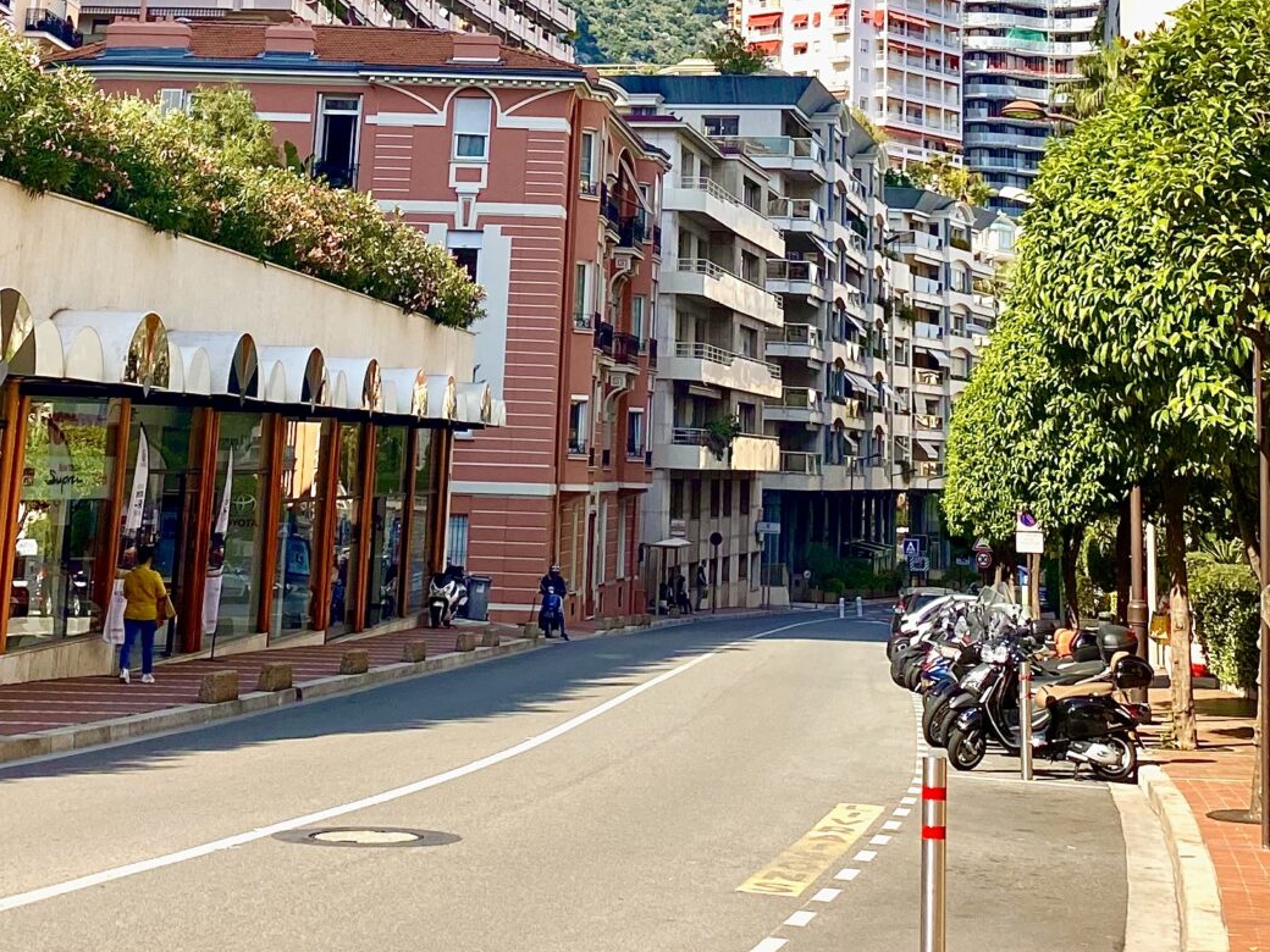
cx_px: 673
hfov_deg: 30.3
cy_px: -151
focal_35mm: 64
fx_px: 2348
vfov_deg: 21.5
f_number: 1.8
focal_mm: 4.25
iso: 32
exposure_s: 1/2625
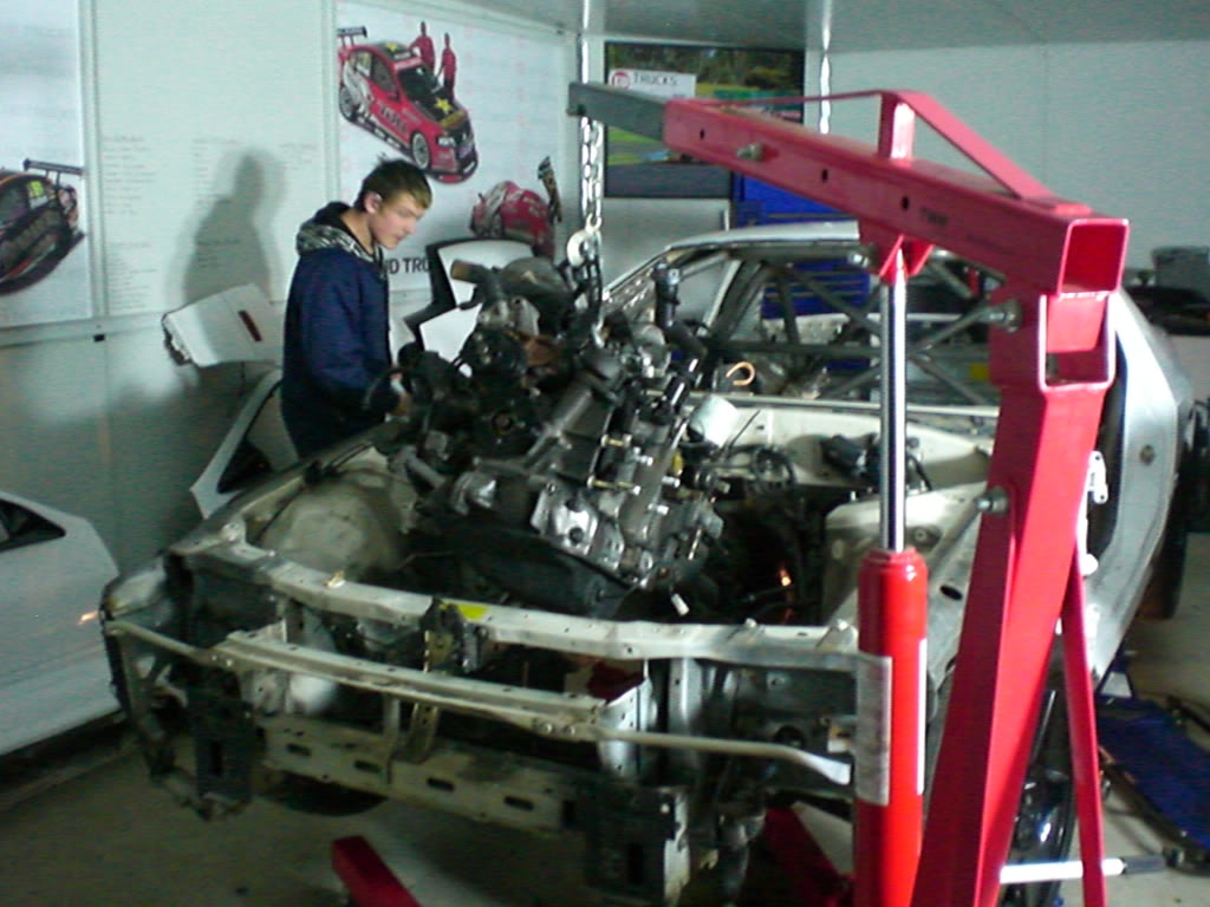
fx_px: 1328
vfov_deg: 37.7
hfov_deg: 49.0
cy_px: 454
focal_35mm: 38
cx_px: 605
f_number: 3.1
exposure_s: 1/25
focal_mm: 6.3
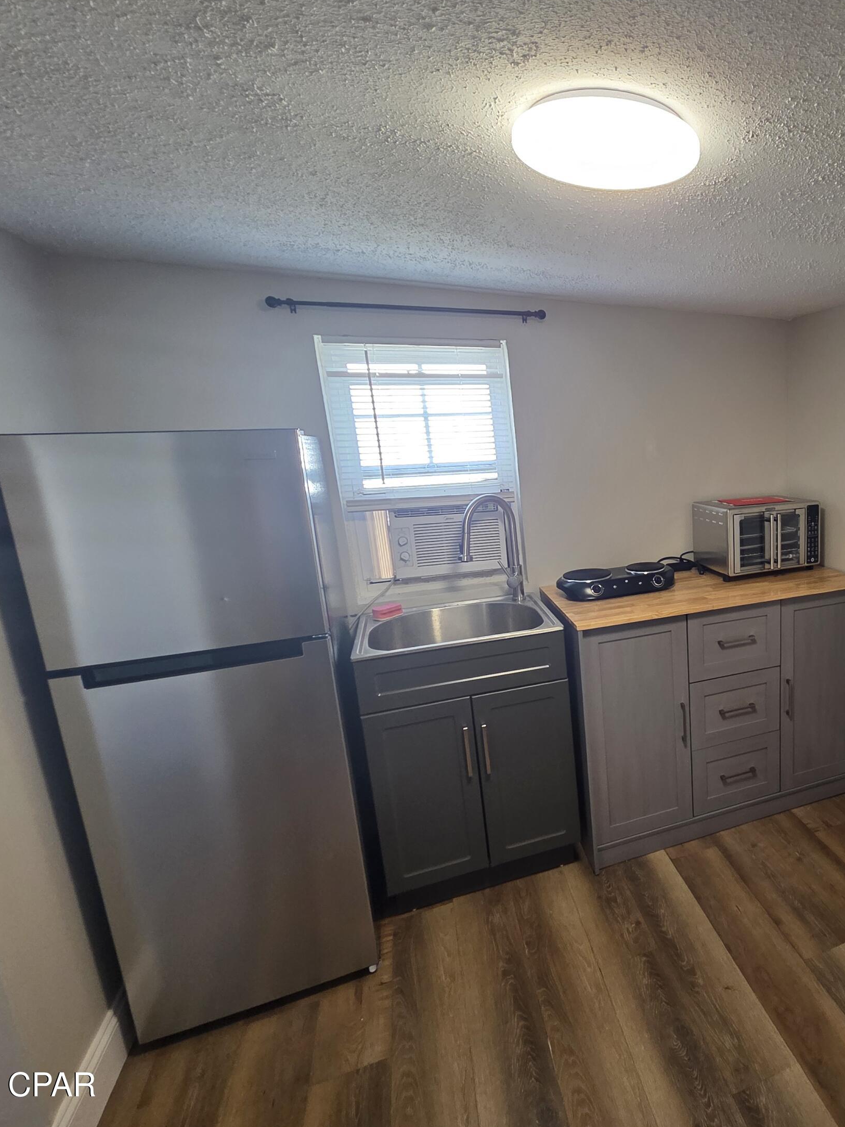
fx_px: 586
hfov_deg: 65.0
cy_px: 553
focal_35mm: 18
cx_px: 679
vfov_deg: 87.7
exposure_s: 1/60
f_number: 2.2
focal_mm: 2.2
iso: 160
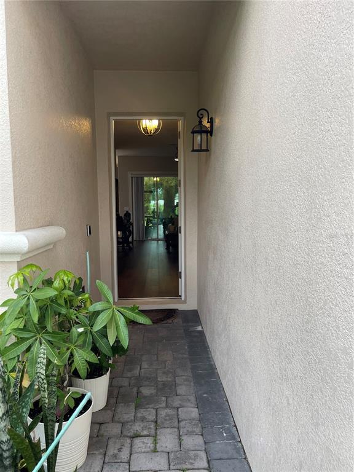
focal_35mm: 25
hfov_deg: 54.9
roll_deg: +0.6
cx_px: 177
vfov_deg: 69.4
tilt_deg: -6.5
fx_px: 341
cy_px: 236
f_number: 1.6
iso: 80
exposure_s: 1/121
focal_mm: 5.1
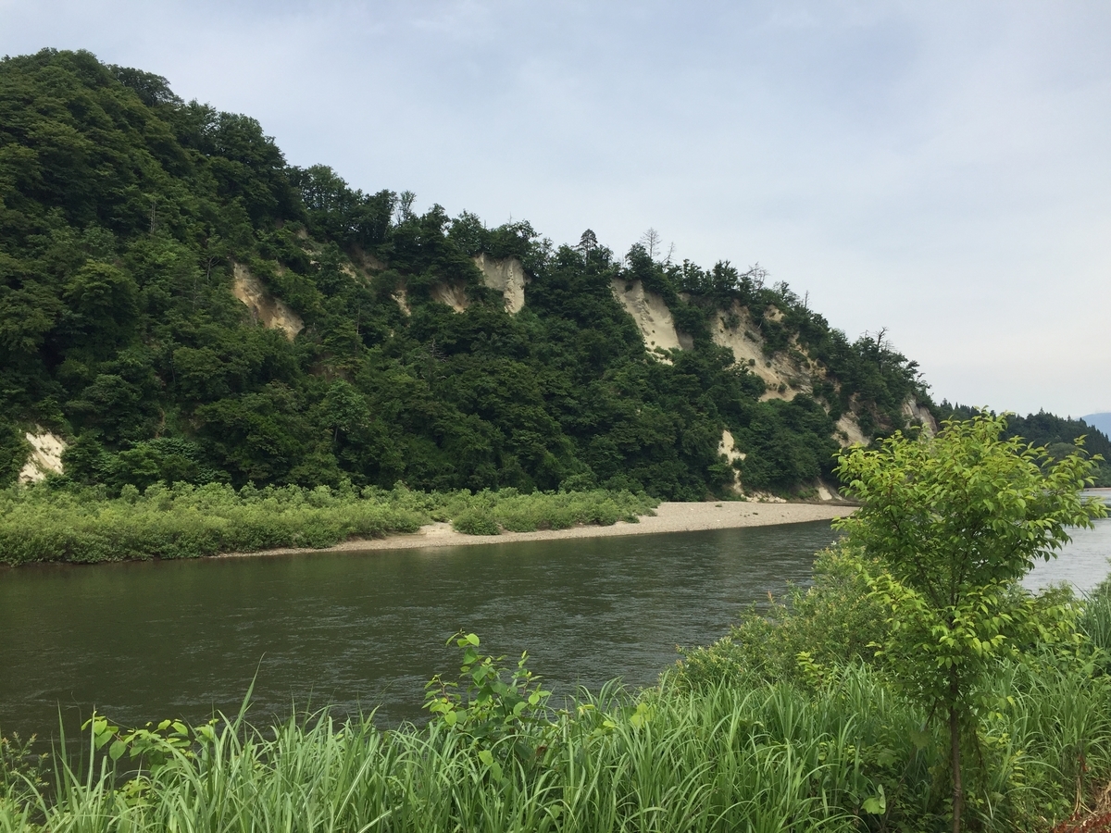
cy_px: 416
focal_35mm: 29
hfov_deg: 61.7
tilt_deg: +3.4
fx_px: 931
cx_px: 556
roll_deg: -0.9
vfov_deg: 48.2
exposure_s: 1/2825
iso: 32
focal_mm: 4.15
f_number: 2.2
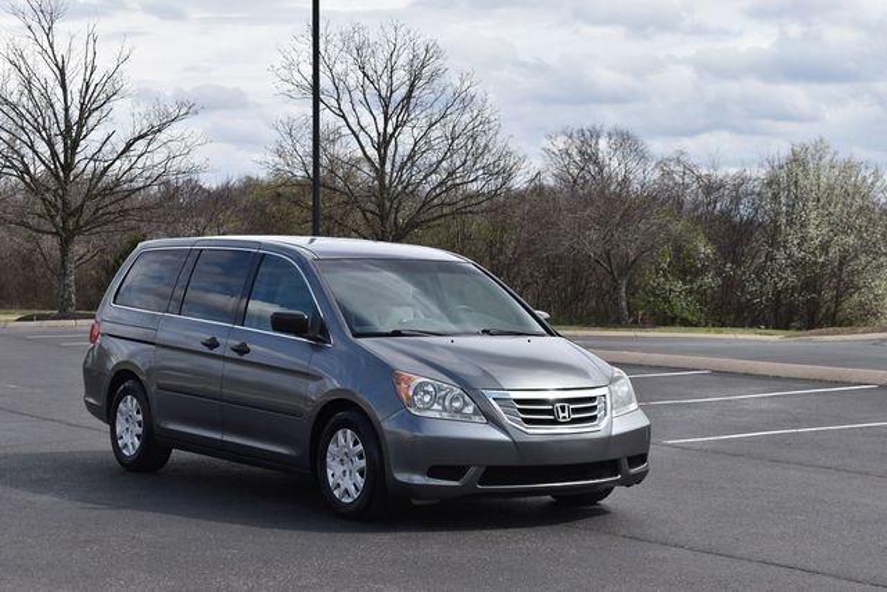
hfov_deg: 28.1
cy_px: 296
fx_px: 1774
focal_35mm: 72
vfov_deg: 18.9
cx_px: 444
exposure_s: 1/320
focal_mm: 48
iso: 100
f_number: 9
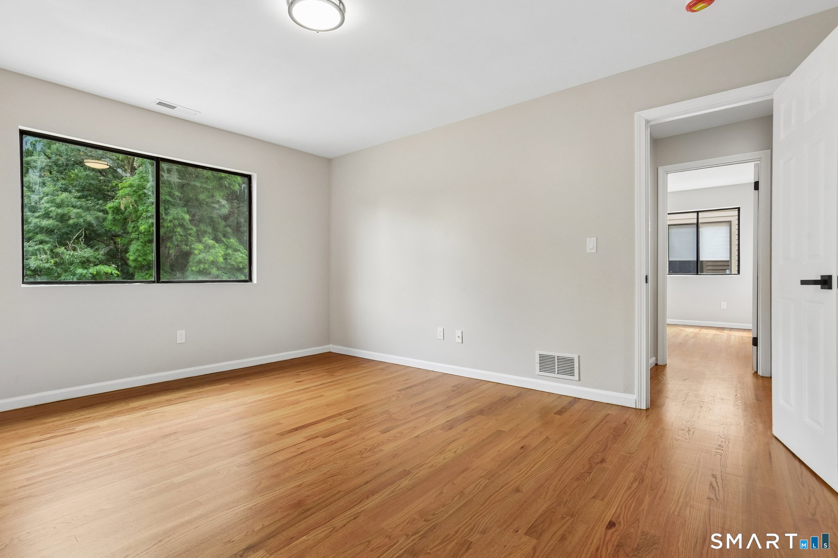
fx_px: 396
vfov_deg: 70.4
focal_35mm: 17
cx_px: 419
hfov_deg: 93.3
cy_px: 279
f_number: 11
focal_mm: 17
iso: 400
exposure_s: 1/25
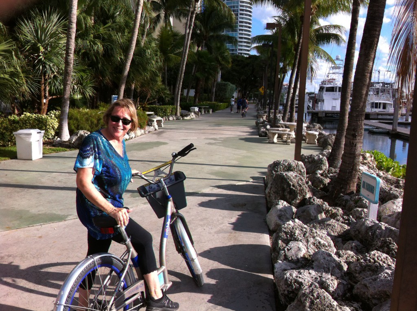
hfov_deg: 52.7
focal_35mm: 35
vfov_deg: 40.6
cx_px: 208
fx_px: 421
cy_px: 156
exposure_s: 1/1040
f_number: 2.8
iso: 80
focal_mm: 3.85
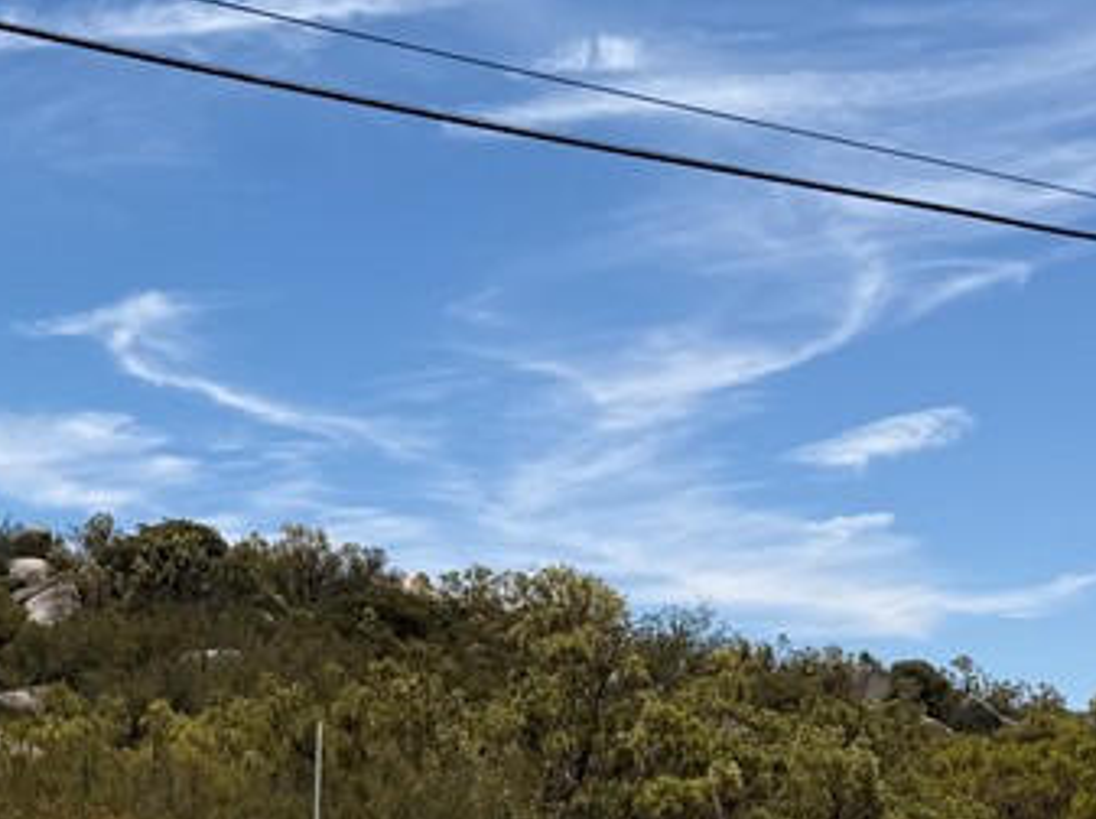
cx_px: 114
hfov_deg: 25.9
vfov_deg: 19.7
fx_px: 2309
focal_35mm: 73
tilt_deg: +4.5
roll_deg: +1.4
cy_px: 751
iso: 80
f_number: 1.78
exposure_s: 1/7353
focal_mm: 6.76
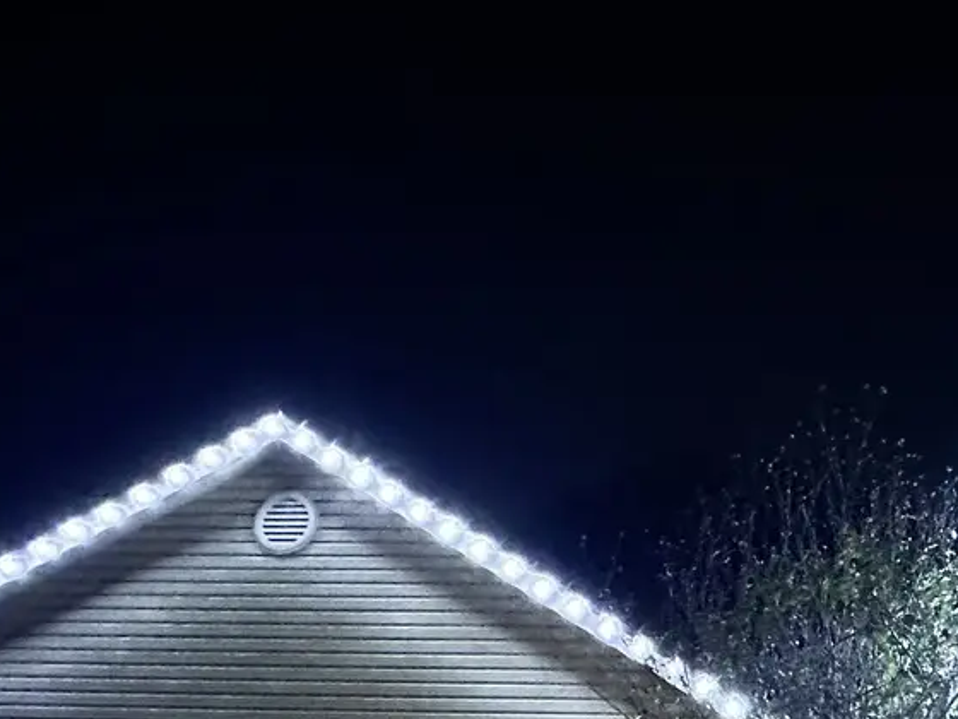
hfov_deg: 43.7
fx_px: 1107
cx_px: 816
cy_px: 630
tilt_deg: +13.4
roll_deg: -2.9
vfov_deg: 34.2
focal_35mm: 40
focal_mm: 2.22
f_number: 2.2
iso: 1250
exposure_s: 1/30
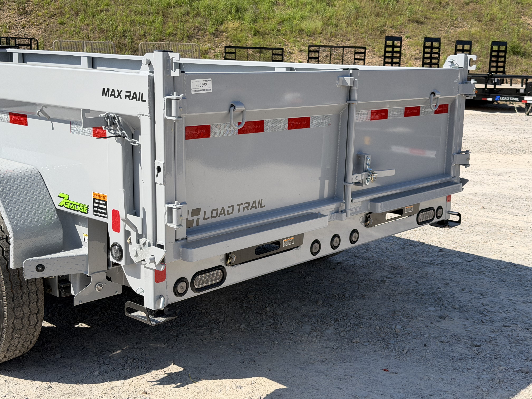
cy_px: 200
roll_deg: -1.2
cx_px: 266
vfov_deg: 30.3
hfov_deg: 39.7
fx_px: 738
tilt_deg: -8.2
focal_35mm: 48
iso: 80
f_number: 1.78
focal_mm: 6.76
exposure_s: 1/5208
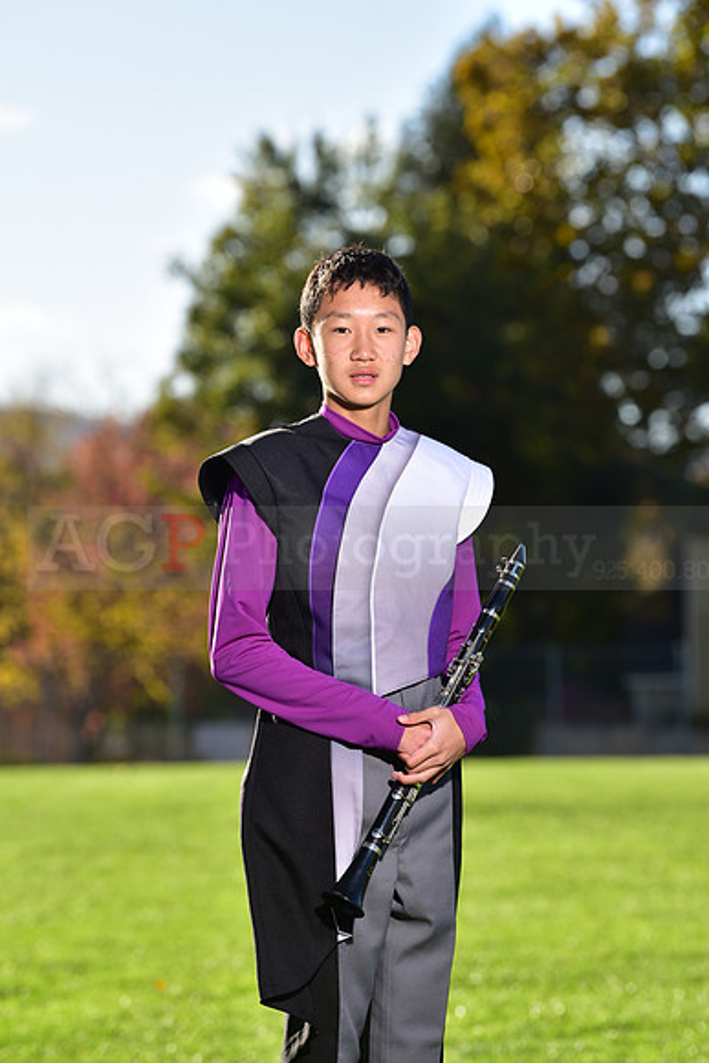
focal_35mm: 180
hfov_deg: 7.6
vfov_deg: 11.4
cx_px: 354
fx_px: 5314
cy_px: 532
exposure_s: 1/250
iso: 80
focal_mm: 180
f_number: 5.6
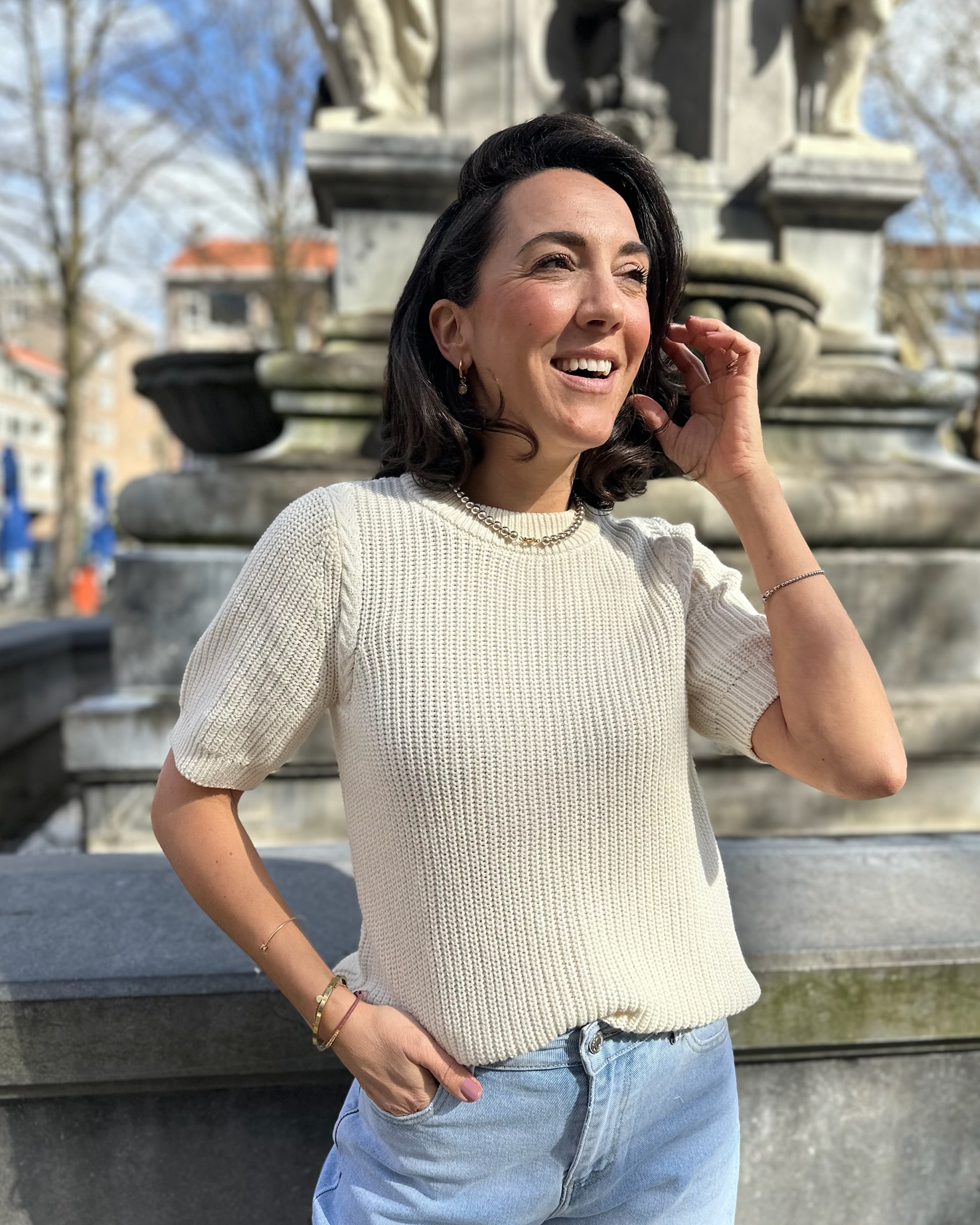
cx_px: 483
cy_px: 640
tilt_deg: -5.4
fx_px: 943
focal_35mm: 26
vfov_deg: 66.0
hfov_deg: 54.9
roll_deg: -1.5
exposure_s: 1/3861
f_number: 1.78
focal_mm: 6.86
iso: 80
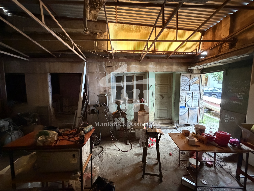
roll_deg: +0.7
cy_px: 96
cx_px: 127
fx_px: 103
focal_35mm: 14
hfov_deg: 102.1
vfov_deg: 85.7
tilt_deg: -4.6
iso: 1250
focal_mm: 2.22
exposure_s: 1/60
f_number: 2.2
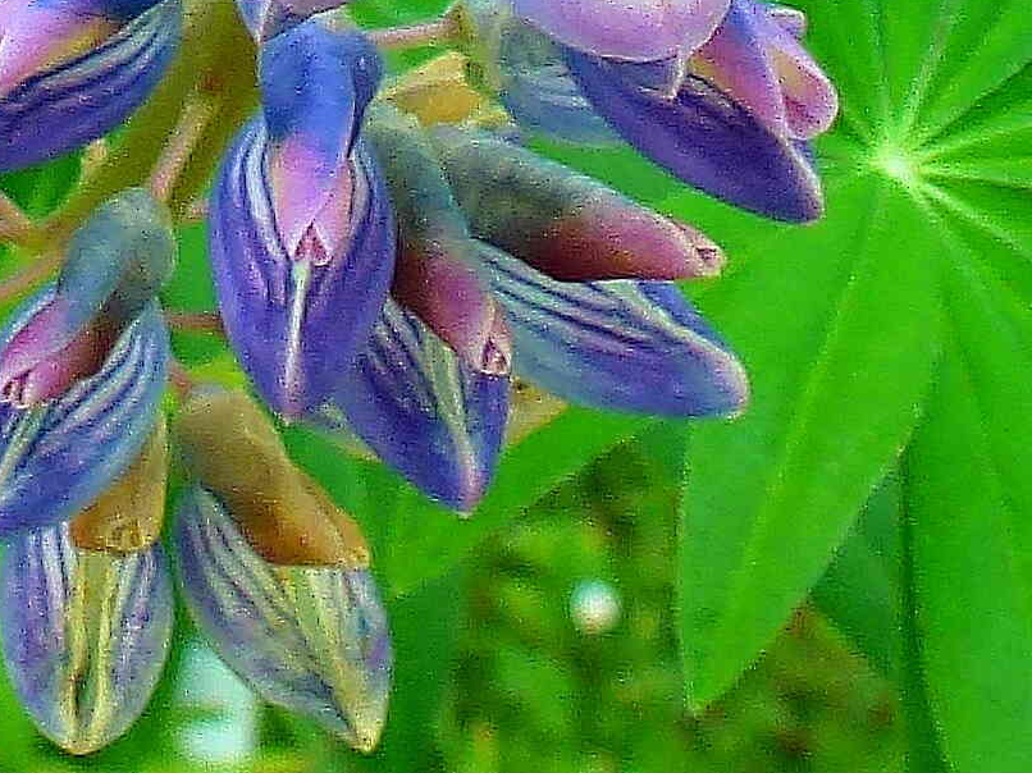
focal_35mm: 134
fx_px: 3994
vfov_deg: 9.9
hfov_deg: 13.5
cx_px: -689
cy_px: -1015
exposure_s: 1/60
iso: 100
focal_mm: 4.3
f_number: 3.3
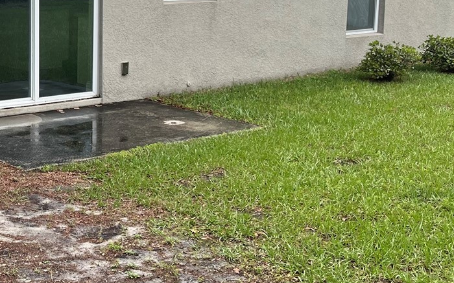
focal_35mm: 63
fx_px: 779
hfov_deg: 29.8
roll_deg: +0.5
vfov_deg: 20.4
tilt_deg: -8.9
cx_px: -21
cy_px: 51
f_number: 1.6
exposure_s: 1/440
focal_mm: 5.1
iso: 50
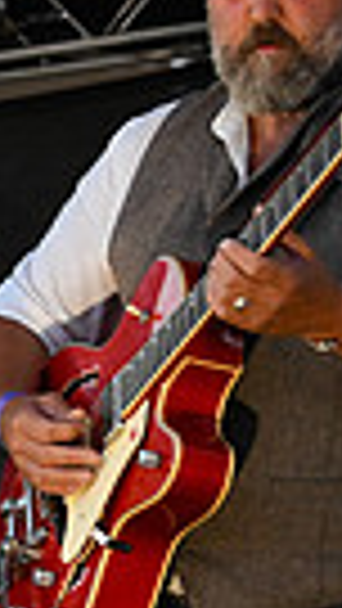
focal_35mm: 315
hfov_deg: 3.8
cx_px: -684
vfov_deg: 6.8
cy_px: 484
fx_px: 5075
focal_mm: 70
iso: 1600
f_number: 4.5
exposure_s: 1/400
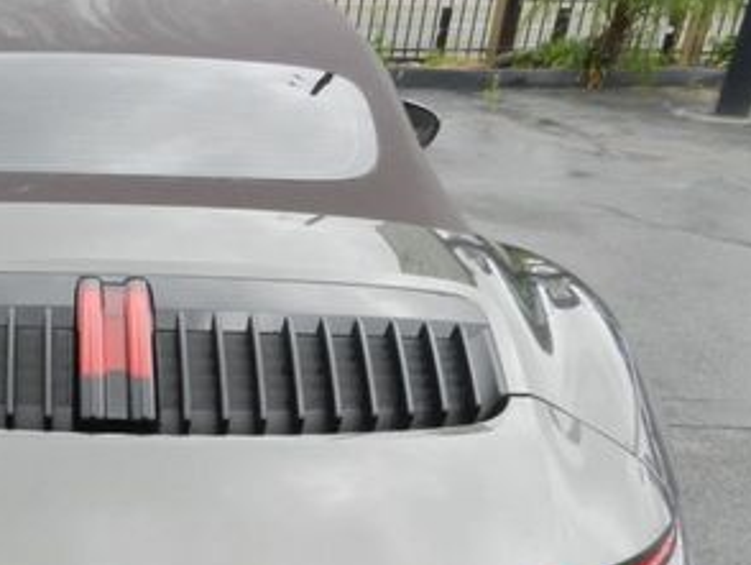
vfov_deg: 27.0
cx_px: 28
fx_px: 1086
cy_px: 603
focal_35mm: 50
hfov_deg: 35.1
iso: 160
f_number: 8
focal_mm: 4
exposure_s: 1/50
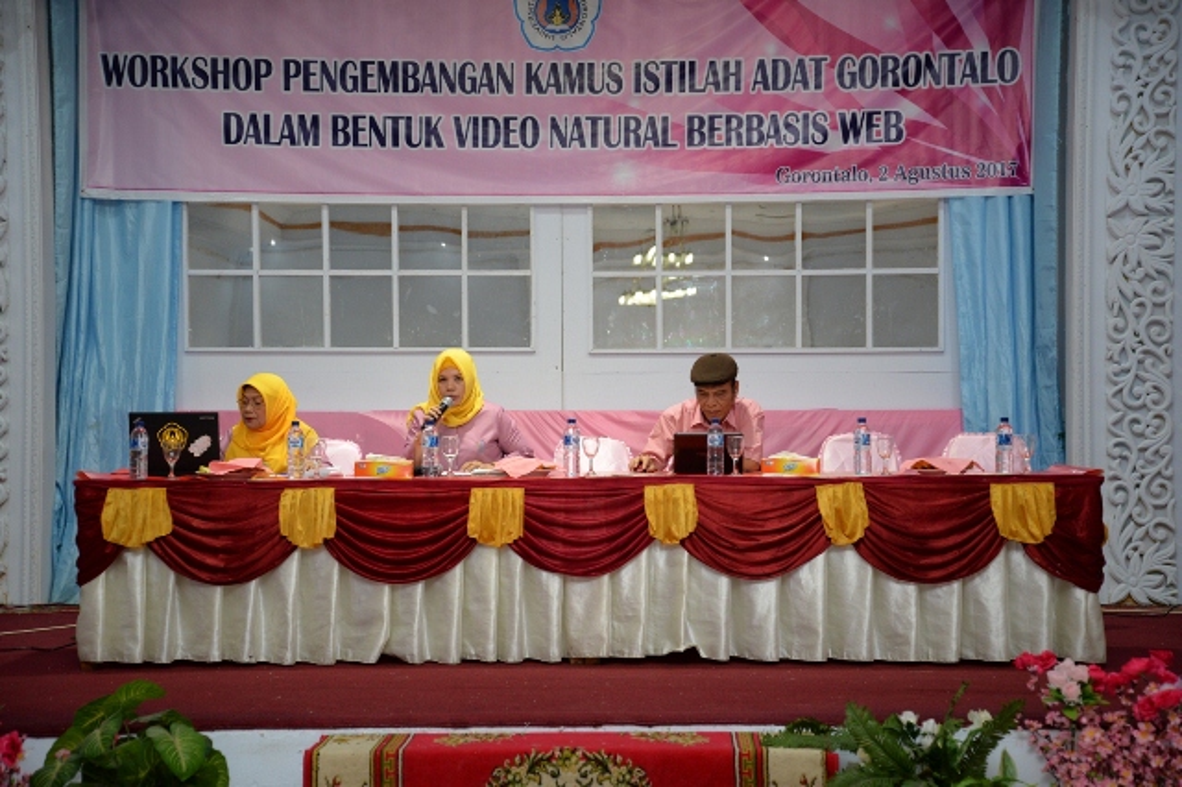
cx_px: 591
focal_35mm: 65
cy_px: 394
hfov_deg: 31.0
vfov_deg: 20.9
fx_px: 2133
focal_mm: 65
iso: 1800
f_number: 4.5
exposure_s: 1/200
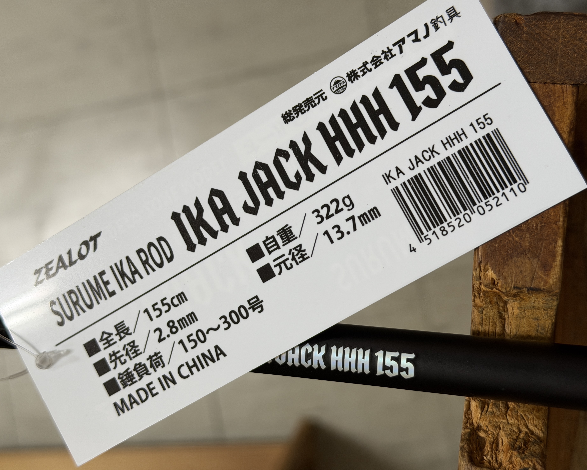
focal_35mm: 51
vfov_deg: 29.7
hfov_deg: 36.7
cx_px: 300
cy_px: 237
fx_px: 886
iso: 125
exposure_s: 1/50
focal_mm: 6.76
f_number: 1.78
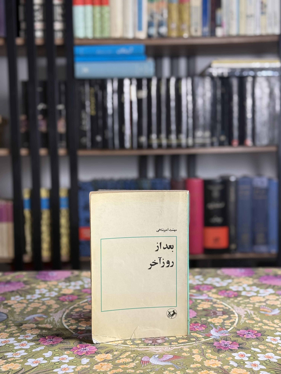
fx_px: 520
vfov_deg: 39.7
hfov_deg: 30.3
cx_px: 140
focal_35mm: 48
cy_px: 187
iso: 80
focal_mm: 6.76
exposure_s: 1/100
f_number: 1.78
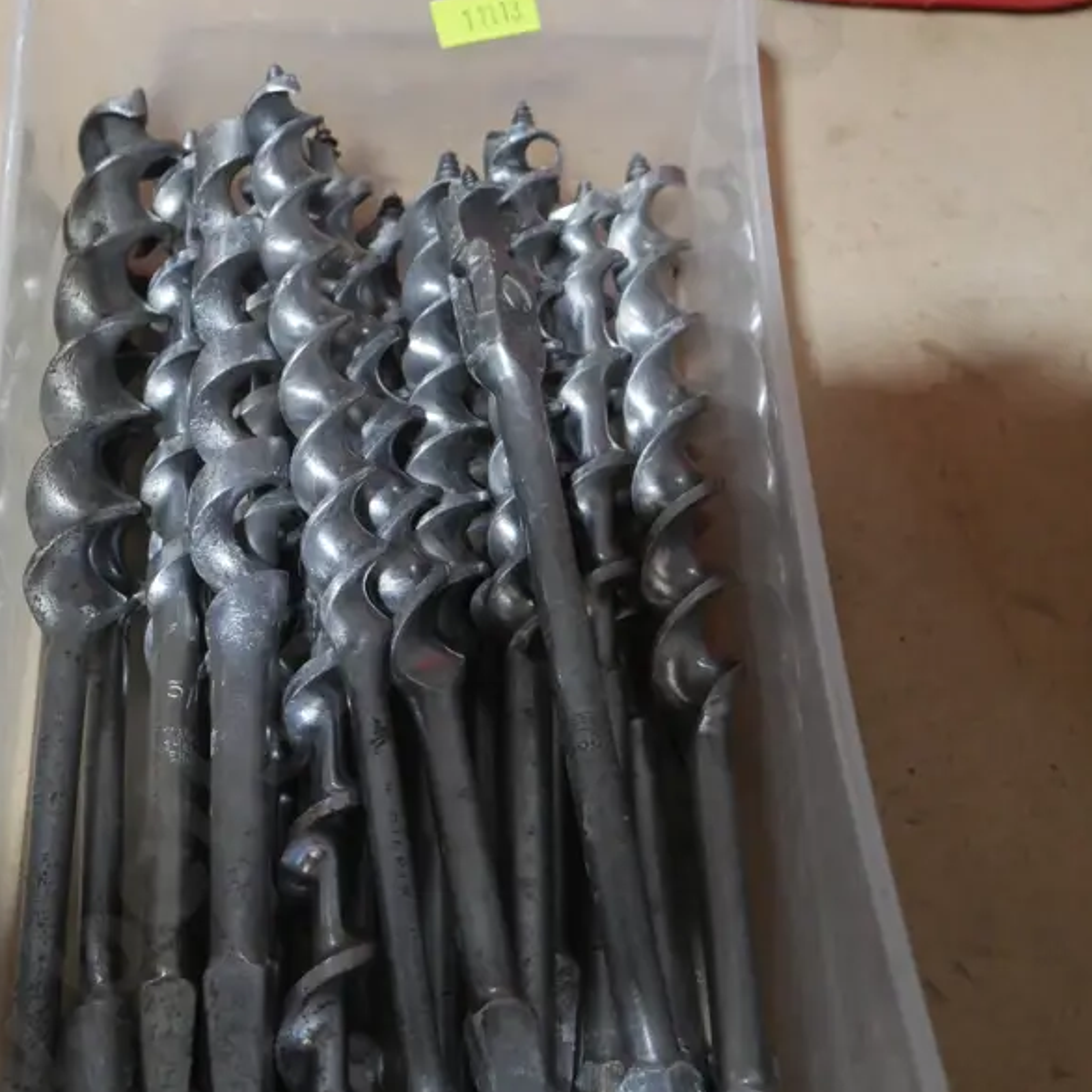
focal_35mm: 68
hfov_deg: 25.3
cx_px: 384
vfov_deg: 25.4
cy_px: 583
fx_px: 2427
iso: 1600
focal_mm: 22
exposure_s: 1/60
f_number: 5
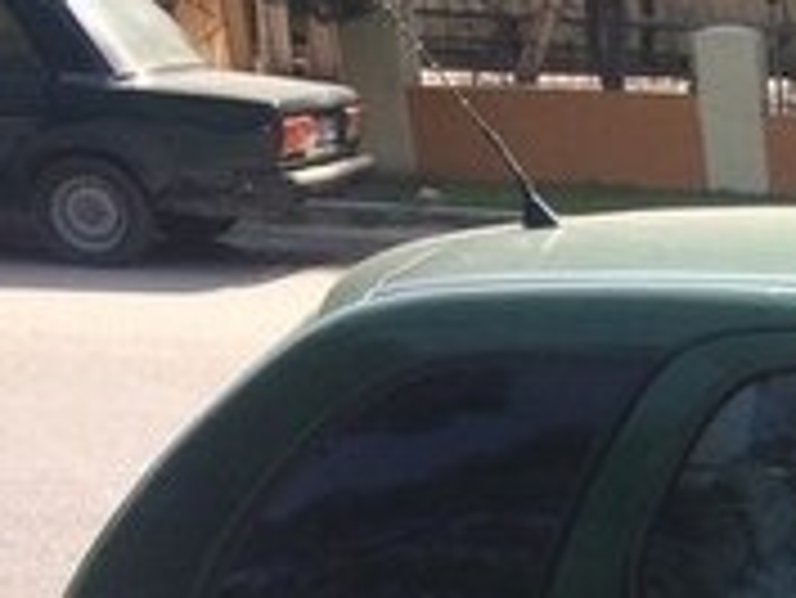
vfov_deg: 12.9
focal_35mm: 108
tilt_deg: -22.7
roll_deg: +1.5
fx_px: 2485
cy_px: 924
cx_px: 1412
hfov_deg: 15.7
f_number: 2.2
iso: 32
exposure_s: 1/789
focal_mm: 4.15
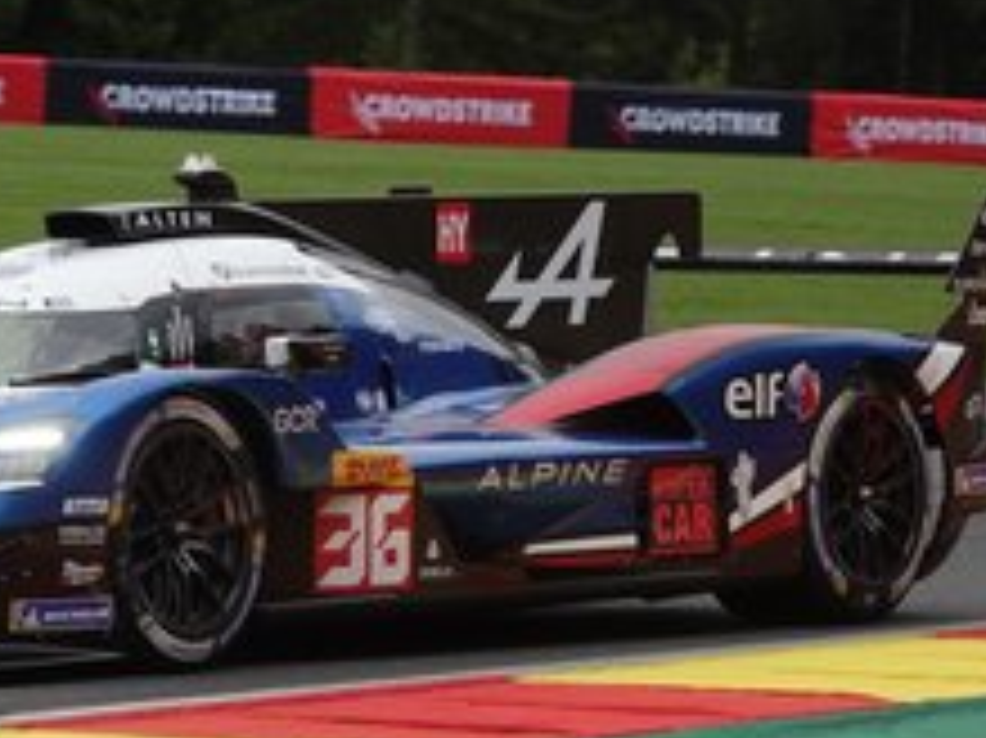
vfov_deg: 4.1
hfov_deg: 5.5
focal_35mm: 363
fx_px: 10334
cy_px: 531
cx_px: 149
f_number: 4
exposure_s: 1/800
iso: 125
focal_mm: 67.46
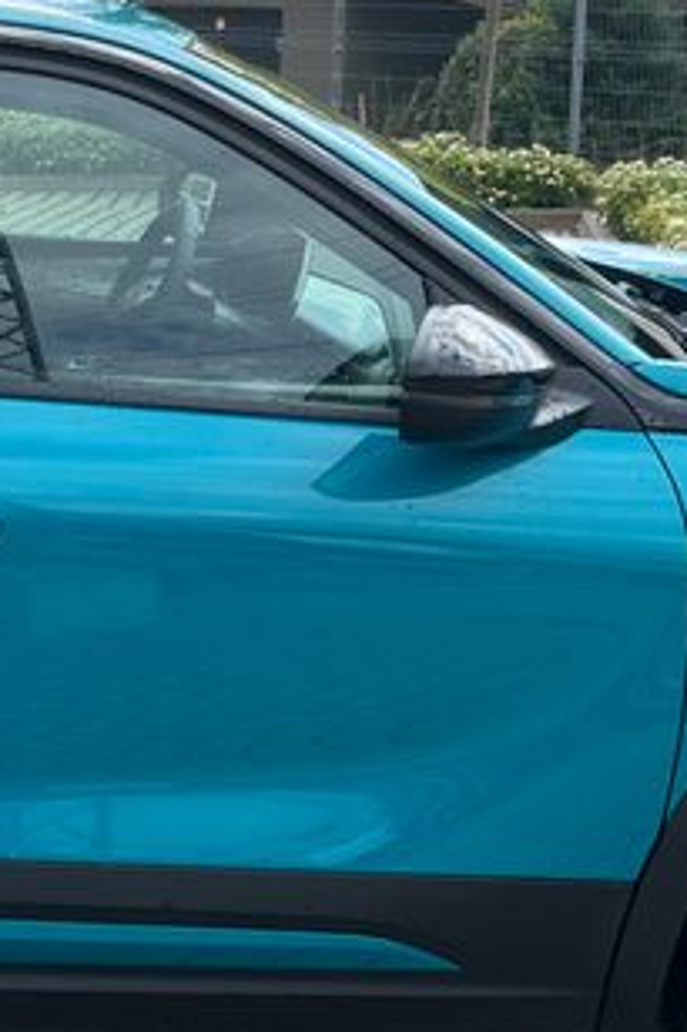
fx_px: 2579
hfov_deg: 14.8
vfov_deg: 22.6
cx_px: -70
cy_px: 563
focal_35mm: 90
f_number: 1.6
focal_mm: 5.1
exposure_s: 1/1212
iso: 50
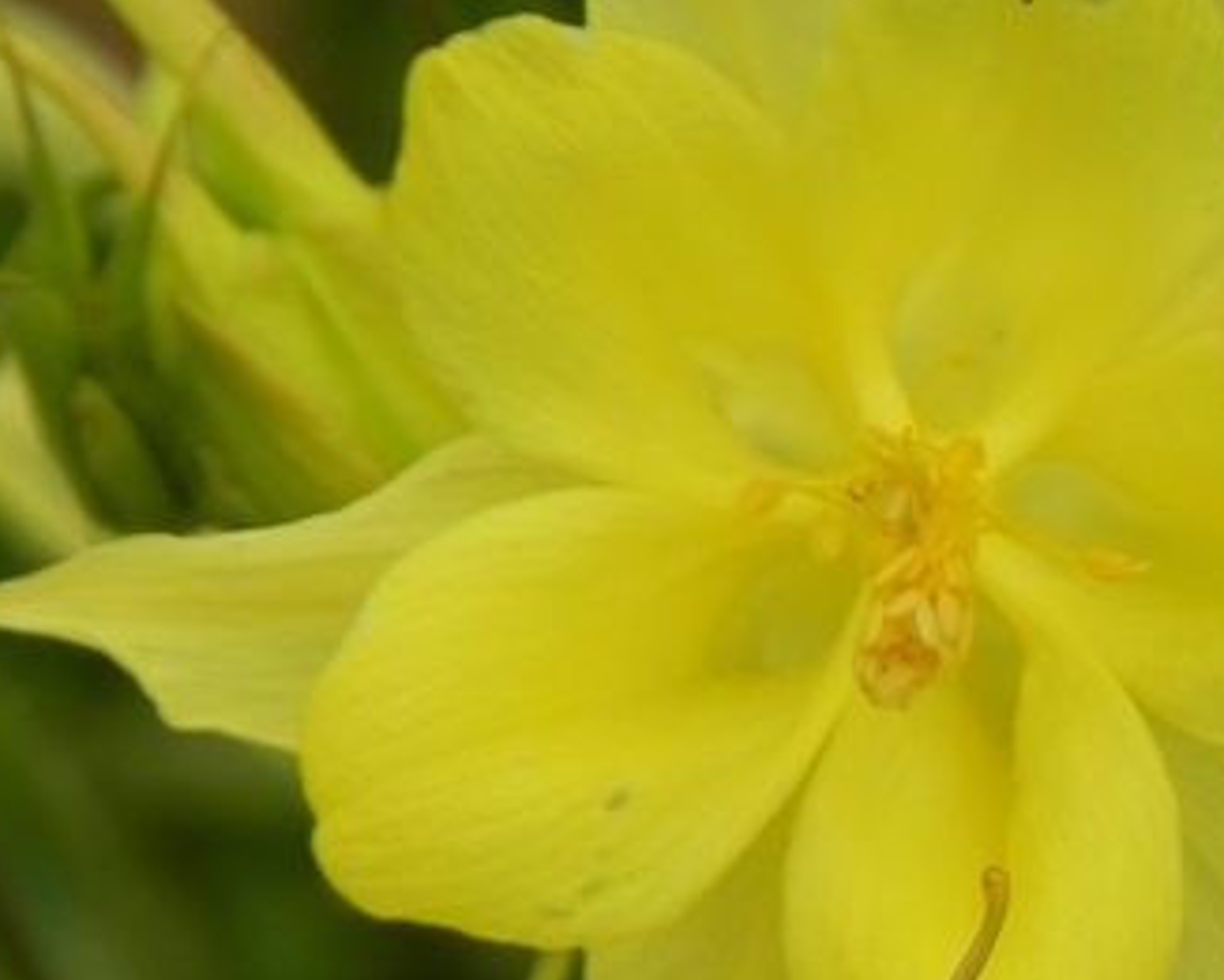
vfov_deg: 1.3
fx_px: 41781
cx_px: 1017
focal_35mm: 1153
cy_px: 601
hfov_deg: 1.7
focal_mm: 85.6
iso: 160
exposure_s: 1/1000
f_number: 5
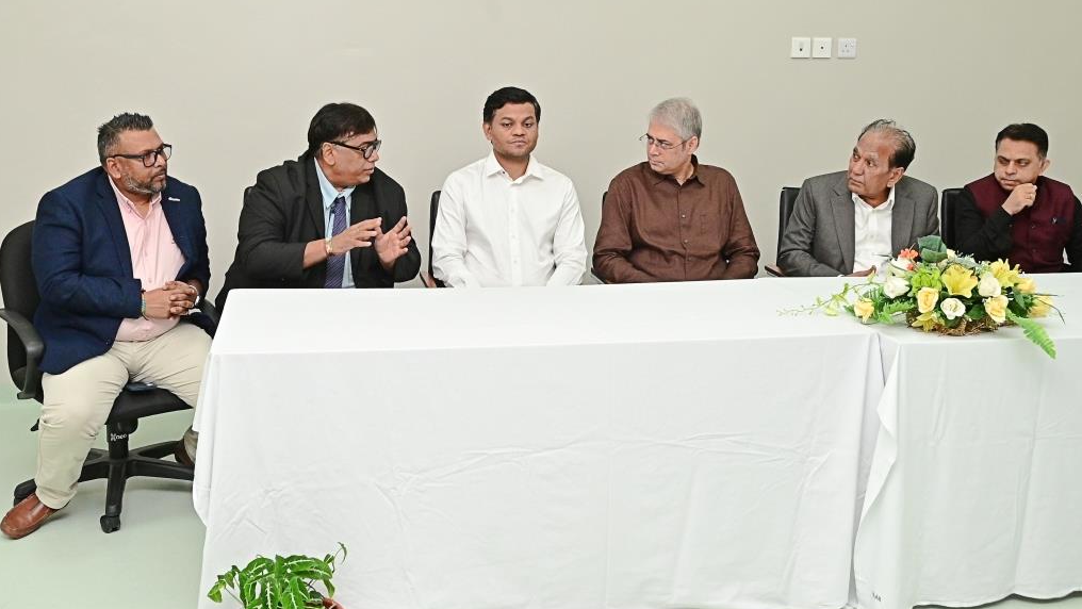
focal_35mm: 38
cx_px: 538
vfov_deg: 31.2
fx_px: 1090
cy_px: 284
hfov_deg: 52.8
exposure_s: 1/200
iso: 1600
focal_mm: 24
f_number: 7.1
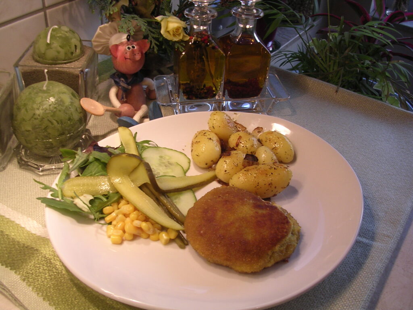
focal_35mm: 38
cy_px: 155
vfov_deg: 37.7
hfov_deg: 49.0
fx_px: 453
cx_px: 206
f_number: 2.8
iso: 100
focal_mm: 5.8
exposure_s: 1/33.9
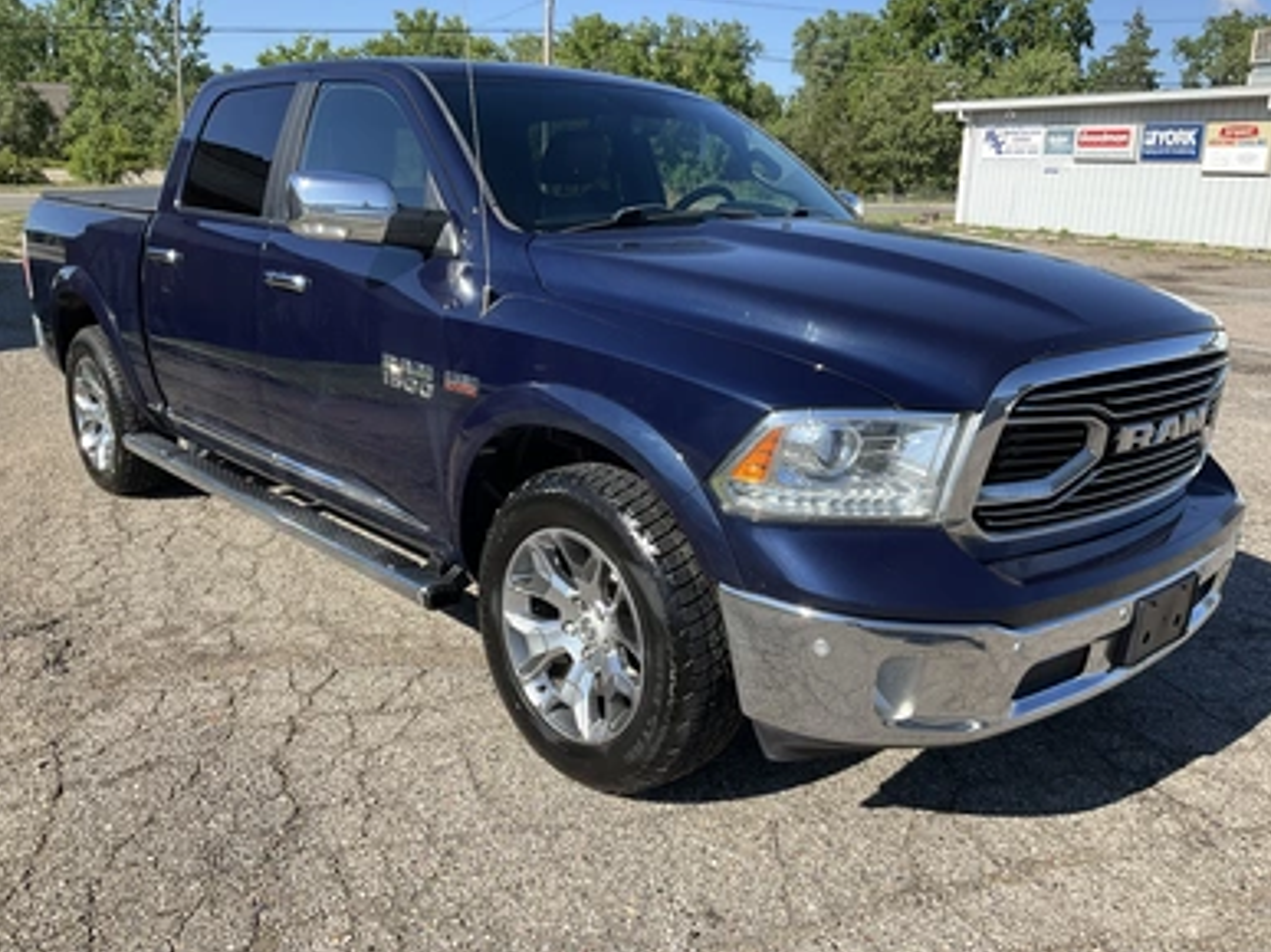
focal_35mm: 30
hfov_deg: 60.0
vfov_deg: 46.8
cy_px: 489
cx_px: 621
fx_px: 1101
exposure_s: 1/1121
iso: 25
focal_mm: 3
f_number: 1.8
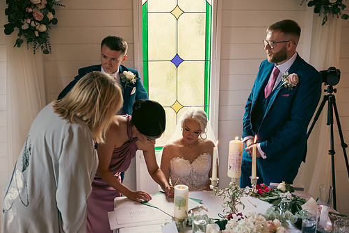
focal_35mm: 37
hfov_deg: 51.7
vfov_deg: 35.9
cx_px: 148
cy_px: 133
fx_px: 359
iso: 640
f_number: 3.5
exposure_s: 1/160
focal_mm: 32
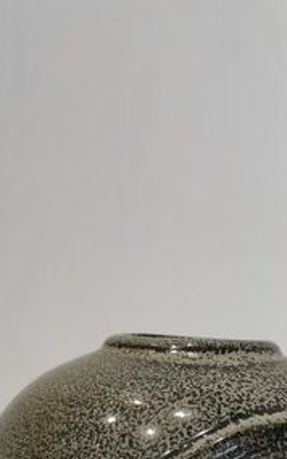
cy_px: 433
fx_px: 964
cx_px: 184
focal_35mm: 77
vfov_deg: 25.8
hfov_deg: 16.9
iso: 160
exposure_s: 1/100
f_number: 1.8
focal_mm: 5.58
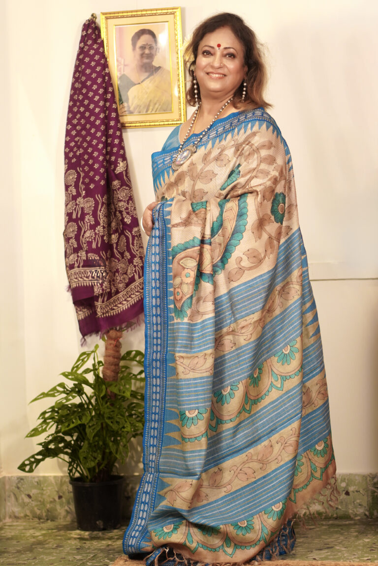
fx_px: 551
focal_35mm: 35
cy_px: 283
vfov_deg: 54.4
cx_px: 189
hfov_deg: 37.9
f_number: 8
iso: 100
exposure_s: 1/160
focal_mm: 35
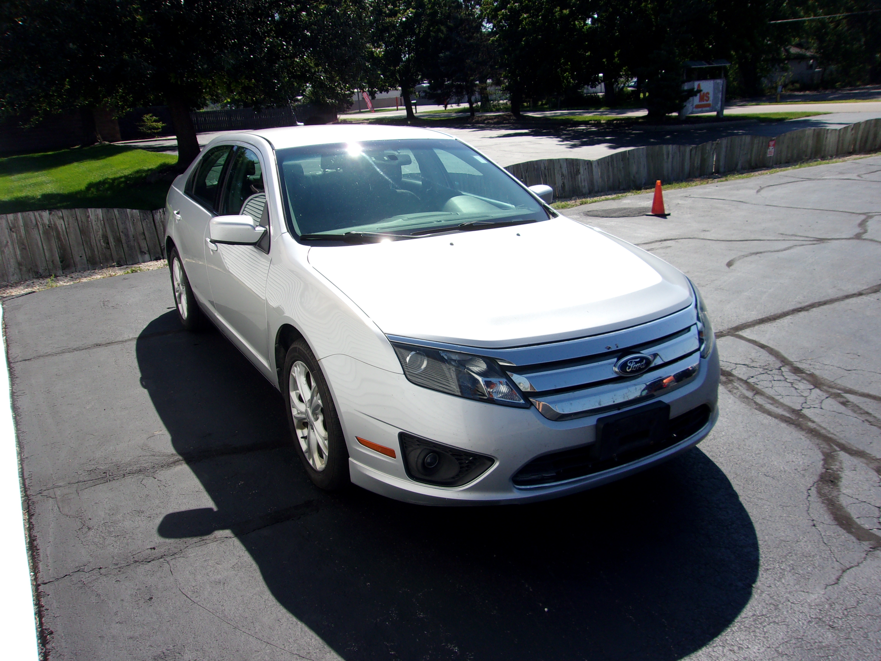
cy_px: 330
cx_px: 440
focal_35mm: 27
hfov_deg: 65.3
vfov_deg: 51.4
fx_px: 687
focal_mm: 4.9
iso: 80
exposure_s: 1/90
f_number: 10.4
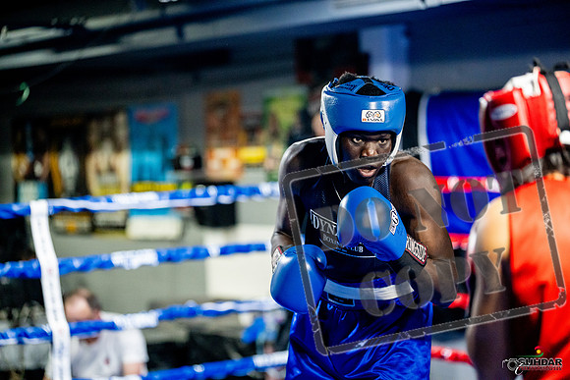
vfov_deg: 15.2
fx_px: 1425
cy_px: 190
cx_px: 285
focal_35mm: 90
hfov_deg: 22.6
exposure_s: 1/1000
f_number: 2
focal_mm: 90
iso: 6400
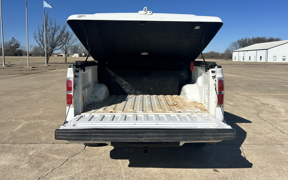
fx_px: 220
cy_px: 75
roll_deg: -0.6
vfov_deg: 44.4
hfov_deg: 66.5
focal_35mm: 28
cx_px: 145
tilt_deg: -2.7
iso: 50
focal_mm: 5.7
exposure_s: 1/6993
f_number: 1.5
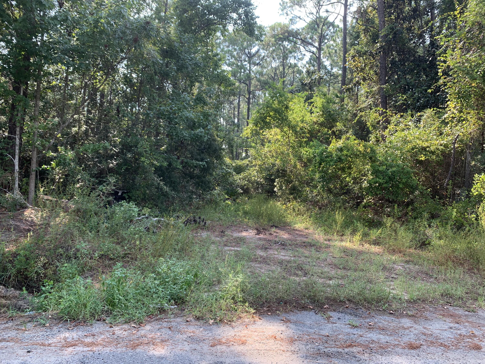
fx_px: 364
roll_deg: -3.2
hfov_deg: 67.3
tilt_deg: +0.7
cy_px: 182
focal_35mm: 26
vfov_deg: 53.1
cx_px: 242
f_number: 1.8
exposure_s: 1/165
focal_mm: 4.25
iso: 25
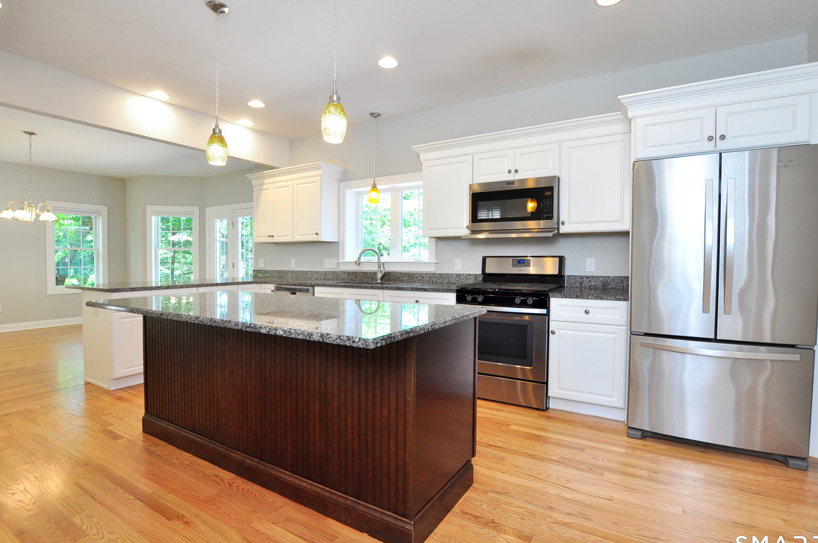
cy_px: 272
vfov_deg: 73.6
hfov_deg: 96.7
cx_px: 432
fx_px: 363
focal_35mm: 16
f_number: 4.5
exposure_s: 1/50
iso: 500
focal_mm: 10
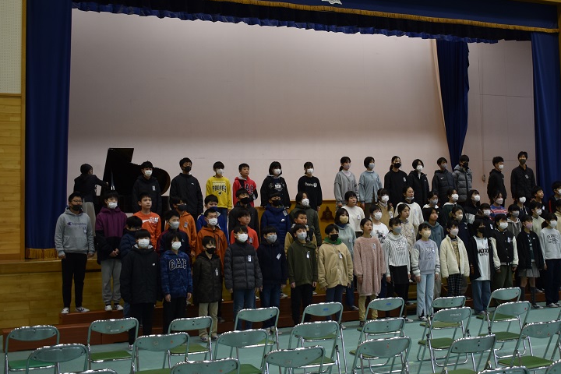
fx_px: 789
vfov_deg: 26.6
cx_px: 347
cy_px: 146
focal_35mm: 51
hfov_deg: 38.9
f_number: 4
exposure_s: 1/60
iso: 450
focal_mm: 27
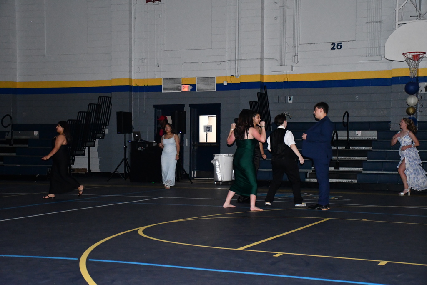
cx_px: 214
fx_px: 747
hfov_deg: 31.9
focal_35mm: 63
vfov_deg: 21.6
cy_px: 142
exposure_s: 1/60
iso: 6400
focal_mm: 42
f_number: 4.5
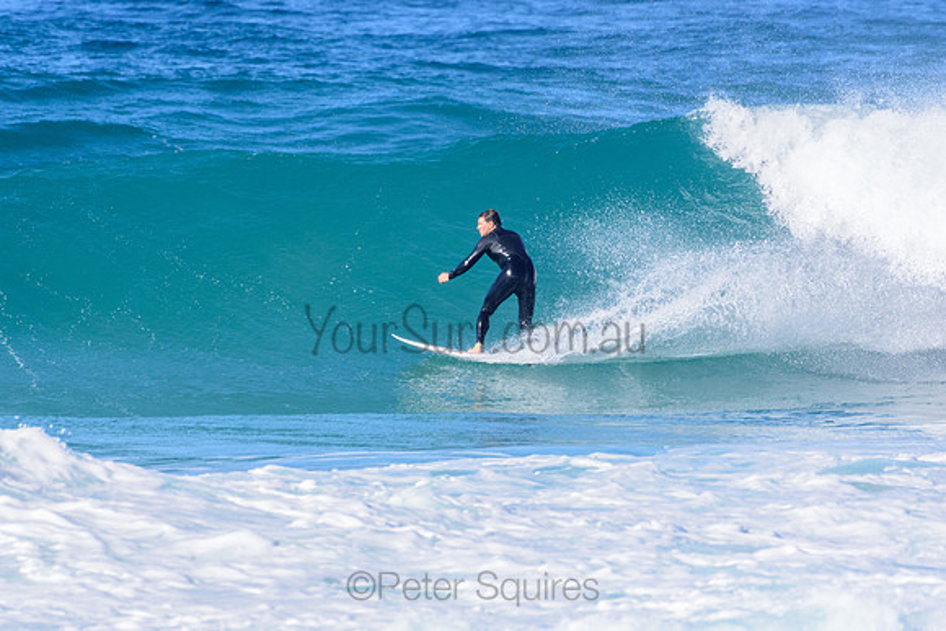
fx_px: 19712
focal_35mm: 750
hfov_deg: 2.7
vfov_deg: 1.8
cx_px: 473
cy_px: 316
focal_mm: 500
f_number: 5.6
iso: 360
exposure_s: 1/2000
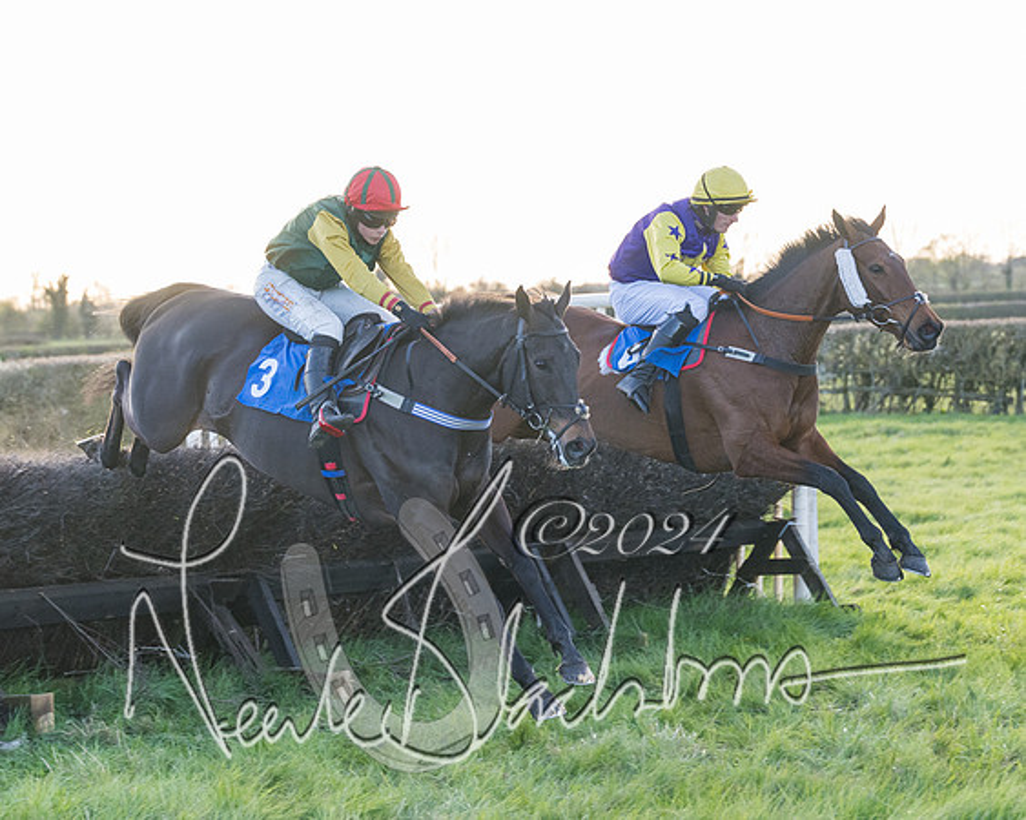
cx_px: 496
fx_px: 3718
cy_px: 410
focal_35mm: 122
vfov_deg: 12.6
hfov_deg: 15.7
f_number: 4
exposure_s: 1/1000
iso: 800
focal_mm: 70
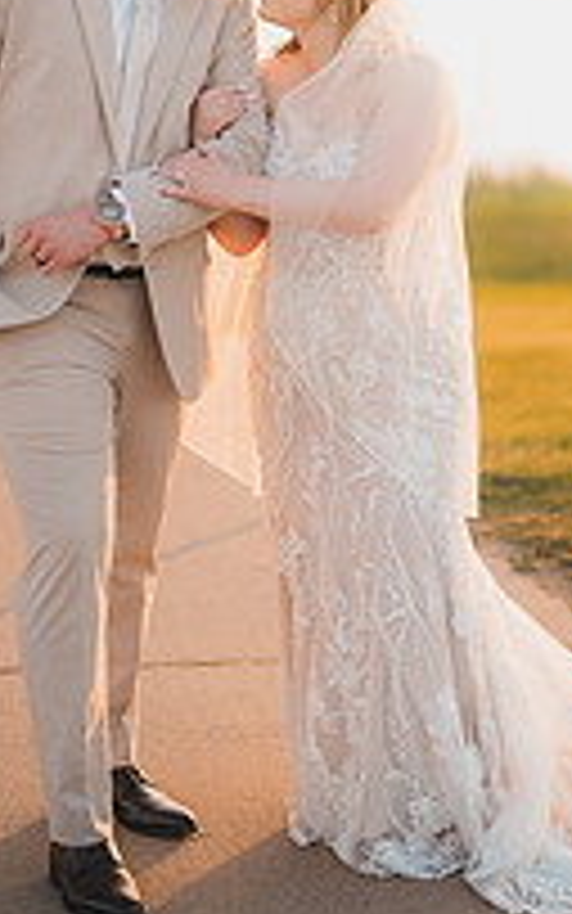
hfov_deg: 11.6
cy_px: 185
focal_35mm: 113
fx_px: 2816
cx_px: 378
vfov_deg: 18.3
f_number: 1.2
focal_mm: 50
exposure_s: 1/500
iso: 125
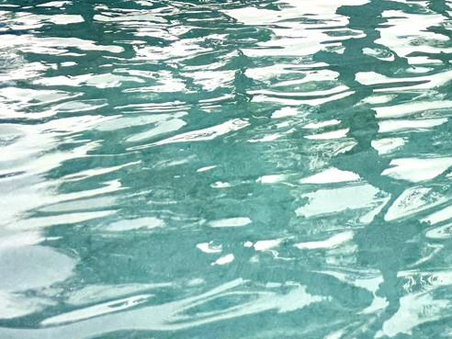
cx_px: 632
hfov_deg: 21.8
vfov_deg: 16.7
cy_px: -207
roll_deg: -0.1
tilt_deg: -1.9
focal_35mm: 78
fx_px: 1018
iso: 80
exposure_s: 1/5814
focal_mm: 6.76
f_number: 1.78
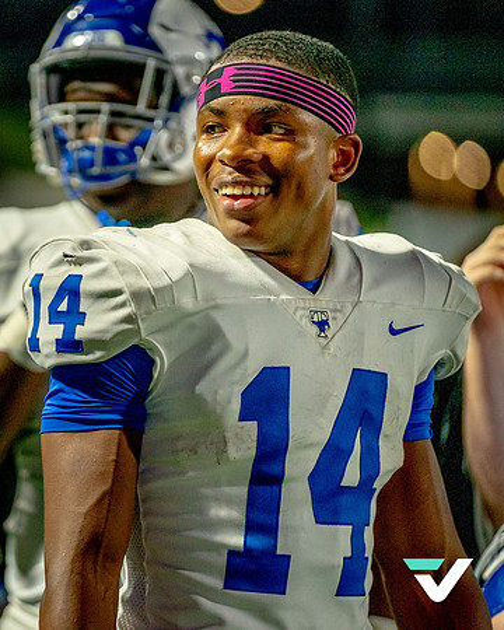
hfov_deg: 5.6
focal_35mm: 277
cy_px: 269
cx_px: 98
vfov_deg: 7.0
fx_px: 5159
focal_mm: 171
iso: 6400
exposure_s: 1/2000
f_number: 2.8
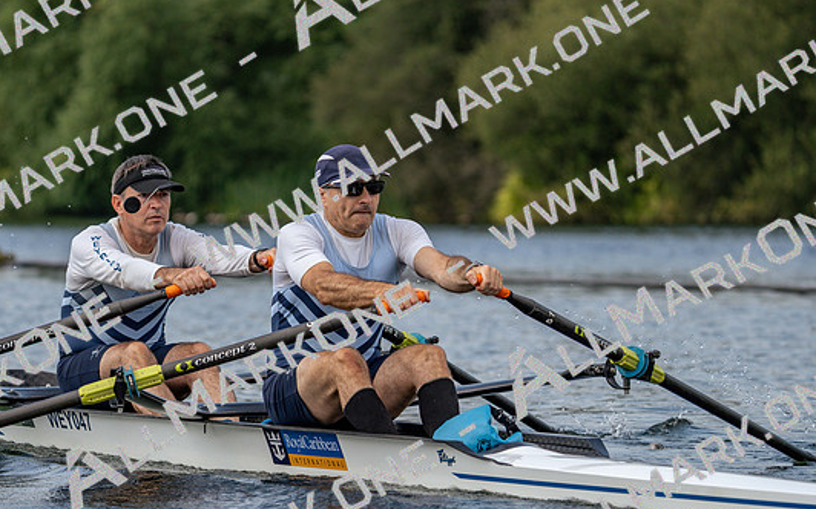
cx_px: 377
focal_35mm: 278
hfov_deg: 7.6
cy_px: 275
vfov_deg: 4.7
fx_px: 6180
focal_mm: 250
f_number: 5.6
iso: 400
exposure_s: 1/1600
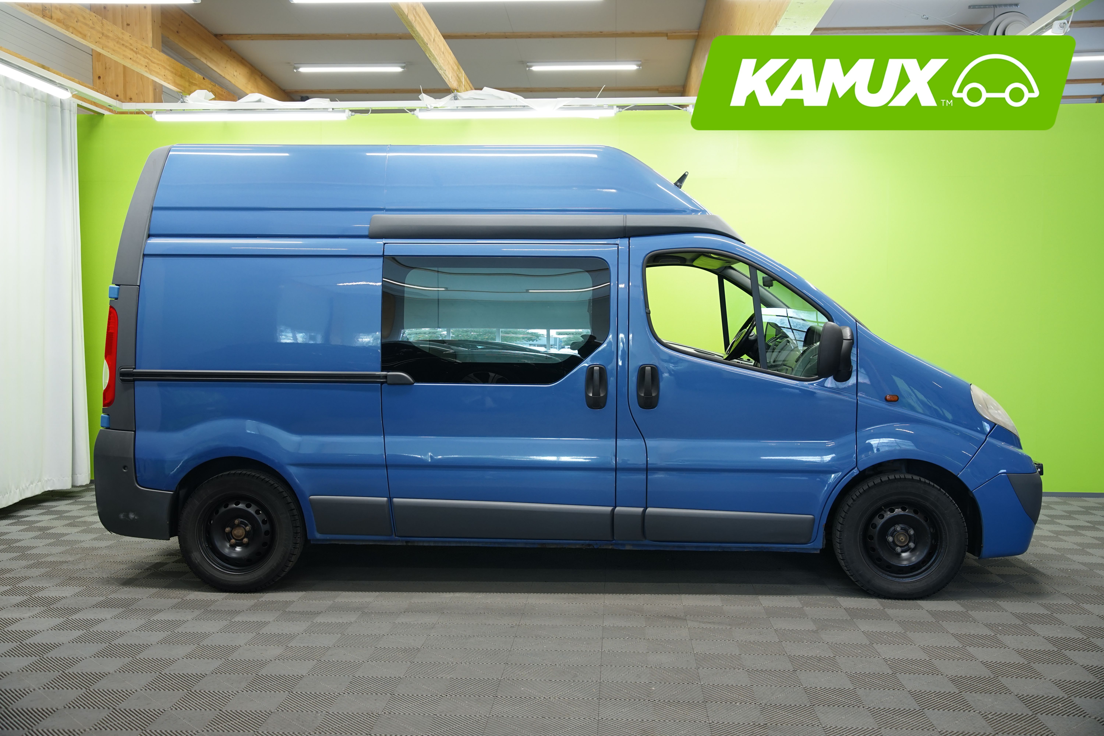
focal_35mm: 35
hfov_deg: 54.4
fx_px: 1073
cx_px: 552
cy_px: 368
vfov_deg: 37.9
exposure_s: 1/20
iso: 500
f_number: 4.5
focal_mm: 35
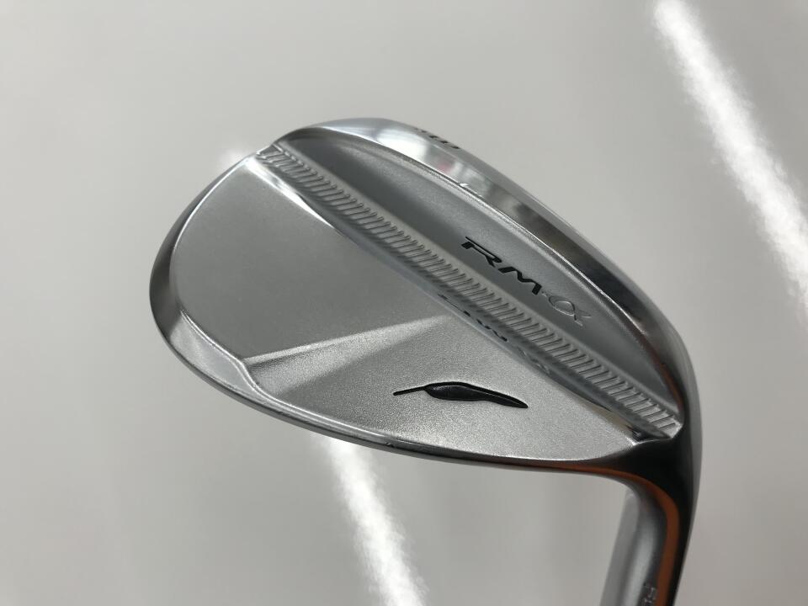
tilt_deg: -75.7
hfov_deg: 63.4
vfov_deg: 49.7
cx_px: 404
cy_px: 303
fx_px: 654
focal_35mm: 28
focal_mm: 3.99
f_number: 1.8
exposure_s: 1/120
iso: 25
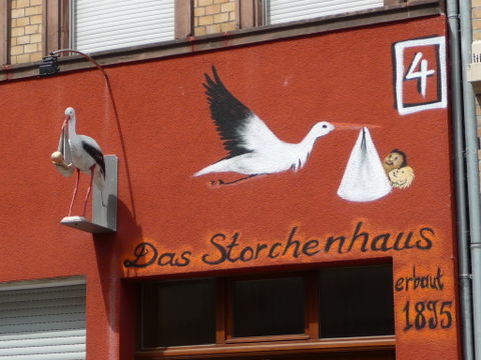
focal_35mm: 104
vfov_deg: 14.2
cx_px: 240
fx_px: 1445
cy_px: 180
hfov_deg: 18.9
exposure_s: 1/640
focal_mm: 10.5
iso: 100
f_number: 4.5
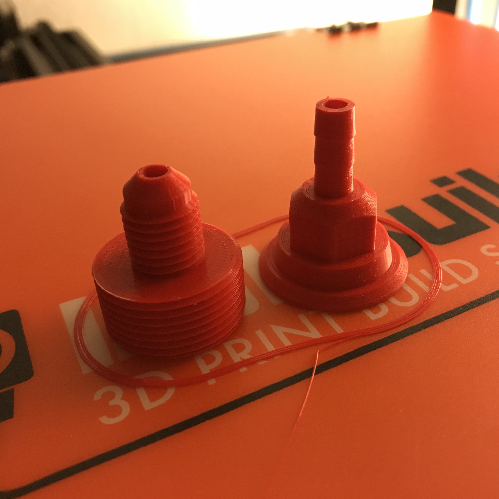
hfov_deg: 48.3
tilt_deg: -33.7
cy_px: 256
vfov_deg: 48.4
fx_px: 555
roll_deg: +2.3
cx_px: 279
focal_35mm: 34
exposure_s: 1/8
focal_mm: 3.99
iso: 80
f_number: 1.8
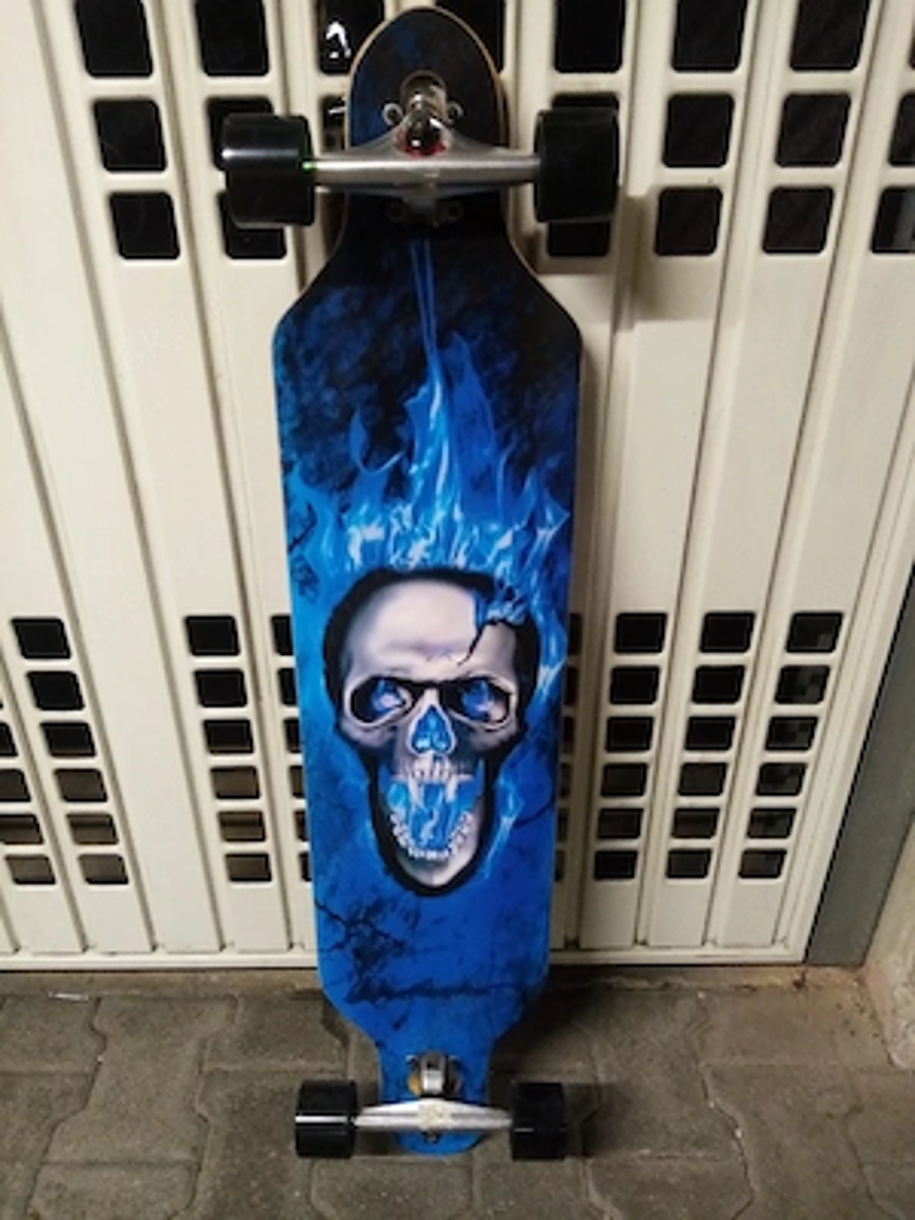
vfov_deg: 67.3
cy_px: 610
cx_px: 458
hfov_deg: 53.1
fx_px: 916
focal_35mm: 26
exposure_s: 1/25
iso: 475
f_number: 1.8
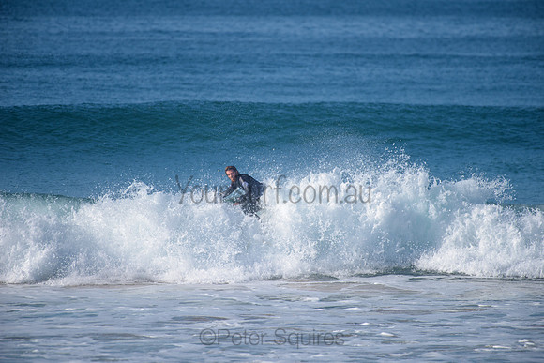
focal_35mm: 500
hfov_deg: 4.1
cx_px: 272
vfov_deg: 2.8
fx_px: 7557
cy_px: 182
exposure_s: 1/2000
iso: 200
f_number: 5.6
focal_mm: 500
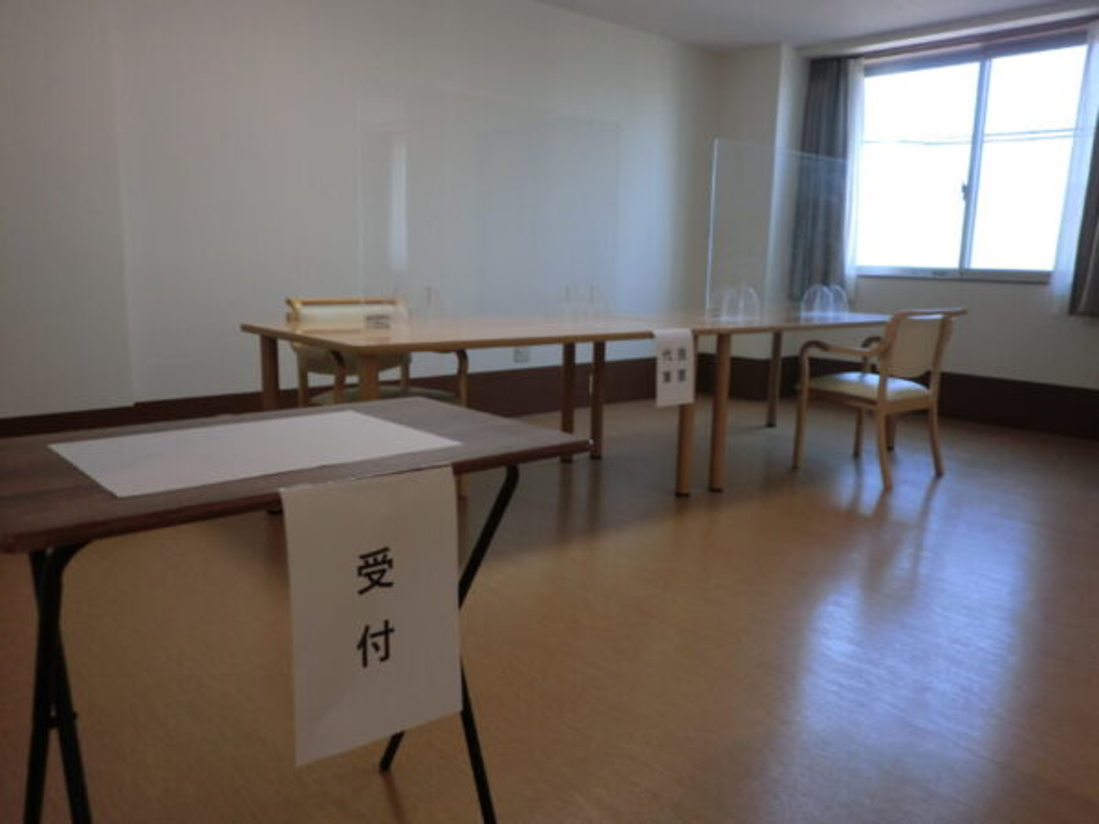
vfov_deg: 53.1
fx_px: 825
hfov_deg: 67.3
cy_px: 412
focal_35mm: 26
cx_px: 550
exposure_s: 1/60
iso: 80
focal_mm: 4.7
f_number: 2.8
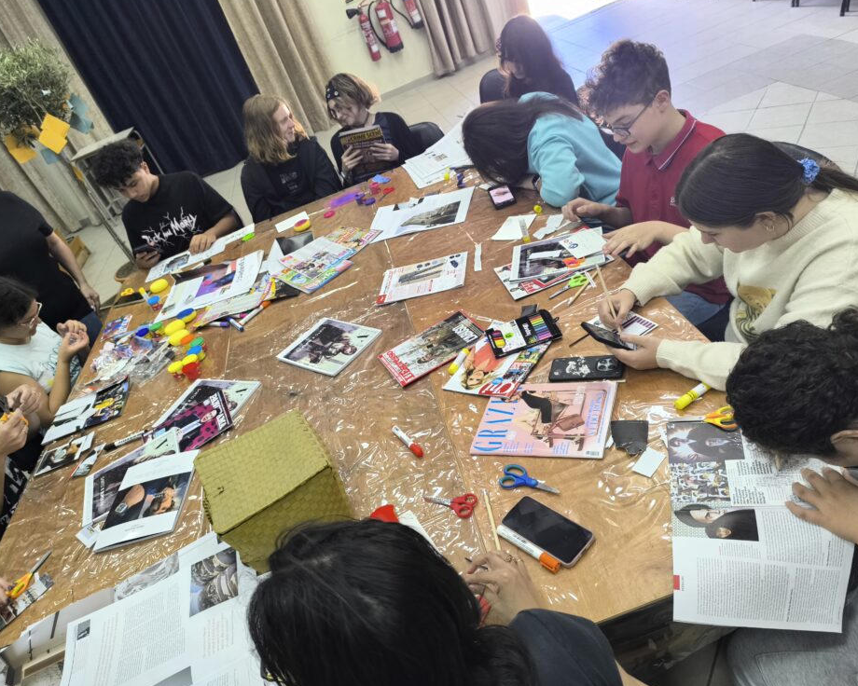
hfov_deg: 68.1
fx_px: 635
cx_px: 428
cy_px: 346
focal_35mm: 25
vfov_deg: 56.8
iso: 400
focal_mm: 6.14
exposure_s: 1/50
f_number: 1.65
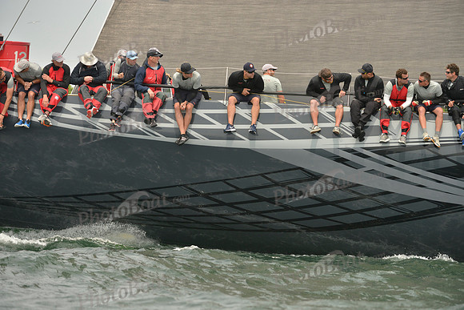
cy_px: 155
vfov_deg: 6.9
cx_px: 232
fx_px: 2578
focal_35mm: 200
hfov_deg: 10.3
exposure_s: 1/1000
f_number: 5.6
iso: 280
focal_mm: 200
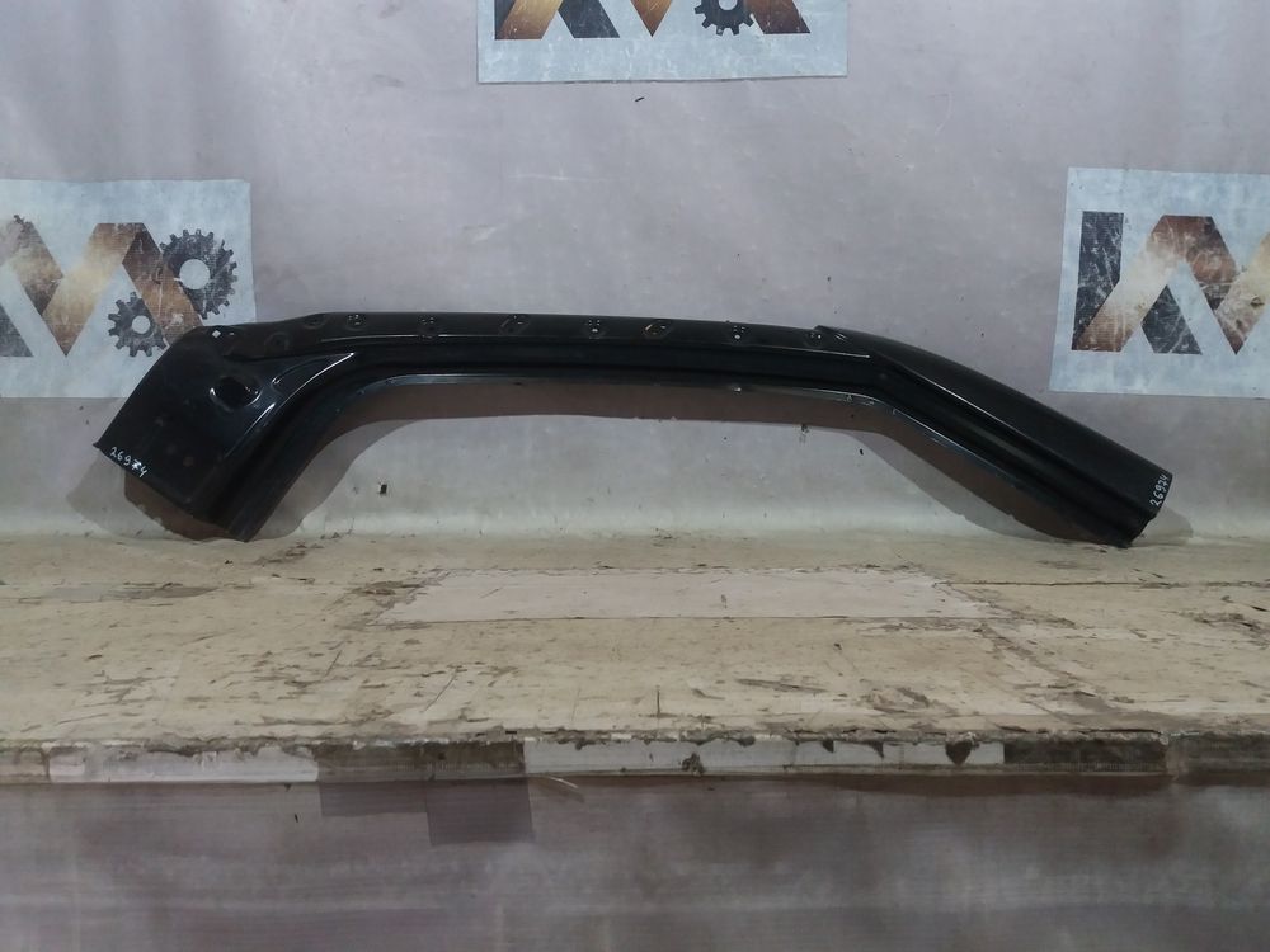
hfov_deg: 63.4
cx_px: 635
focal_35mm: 28
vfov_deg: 49.7
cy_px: 476
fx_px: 1027
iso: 125
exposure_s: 1/33
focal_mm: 3.7
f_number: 1.9
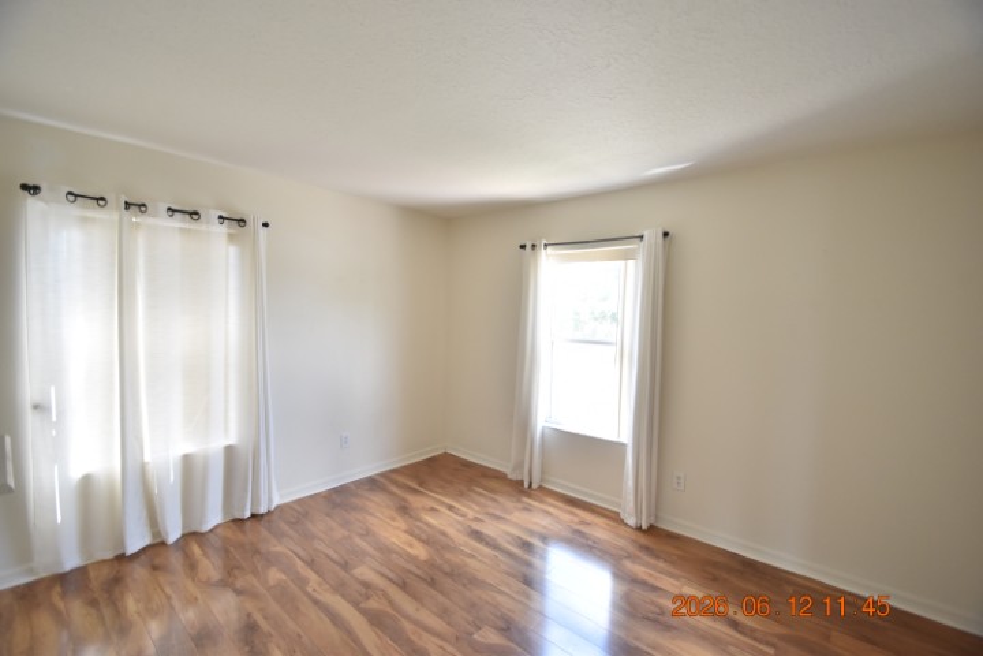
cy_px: 328
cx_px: 492
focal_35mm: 15
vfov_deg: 77.3
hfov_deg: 100.4
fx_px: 410
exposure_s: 1/180
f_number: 3.5
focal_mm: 10
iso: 800
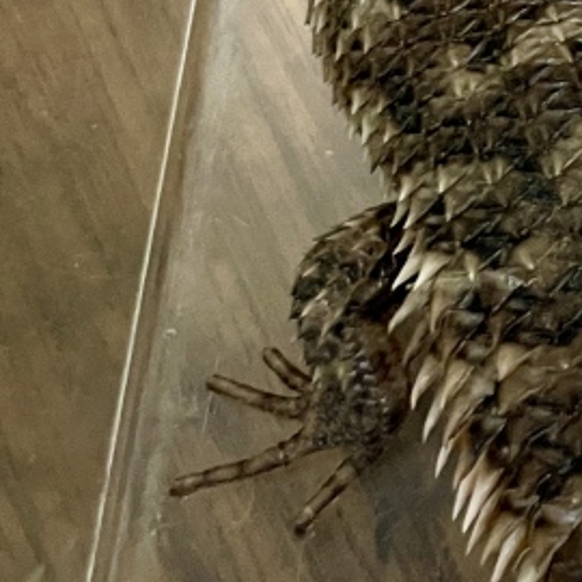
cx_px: 944
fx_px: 2073
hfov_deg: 14.6
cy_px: -63
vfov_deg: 15.5
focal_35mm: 109
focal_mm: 4.2
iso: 250
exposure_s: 1/60
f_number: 1.6
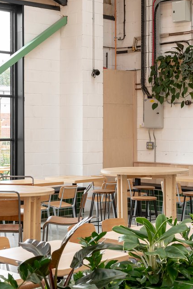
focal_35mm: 67
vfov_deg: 30.1
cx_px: 16
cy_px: 142
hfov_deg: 19.9
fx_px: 539
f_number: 10
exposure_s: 1/4
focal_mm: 36
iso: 200
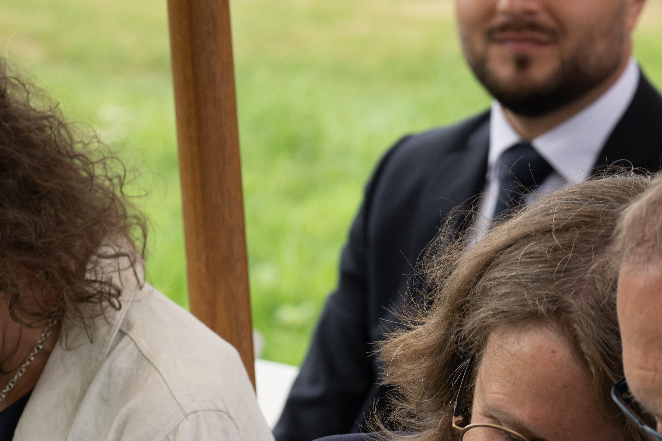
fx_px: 4780
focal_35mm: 260
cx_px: 561
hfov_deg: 7.9
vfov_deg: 5.2
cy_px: 669
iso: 160
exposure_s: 1/160
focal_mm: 85
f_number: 5.6
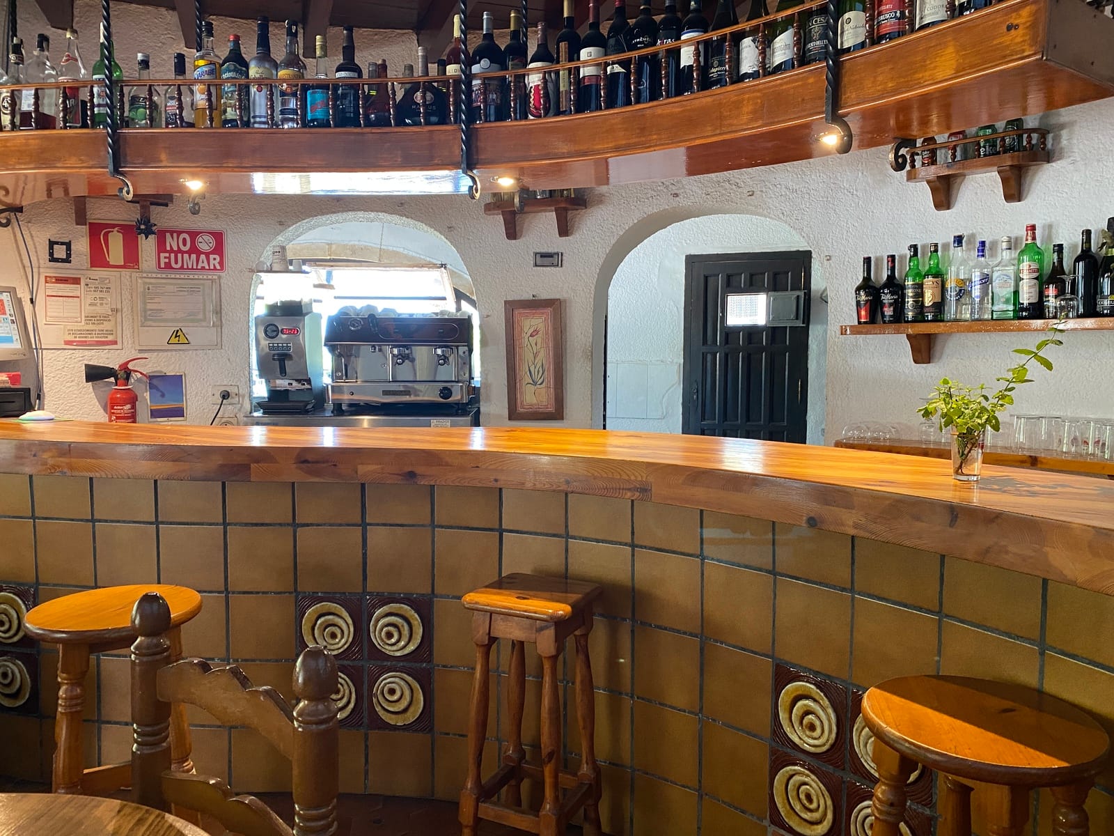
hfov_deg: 67.3
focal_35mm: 26
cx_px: 557
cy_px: 418
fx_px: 837
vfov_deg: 53.1
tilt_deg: -4.2
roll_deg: -0.6
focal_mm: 4.25
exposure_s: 1/60
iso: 250
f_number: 1.8
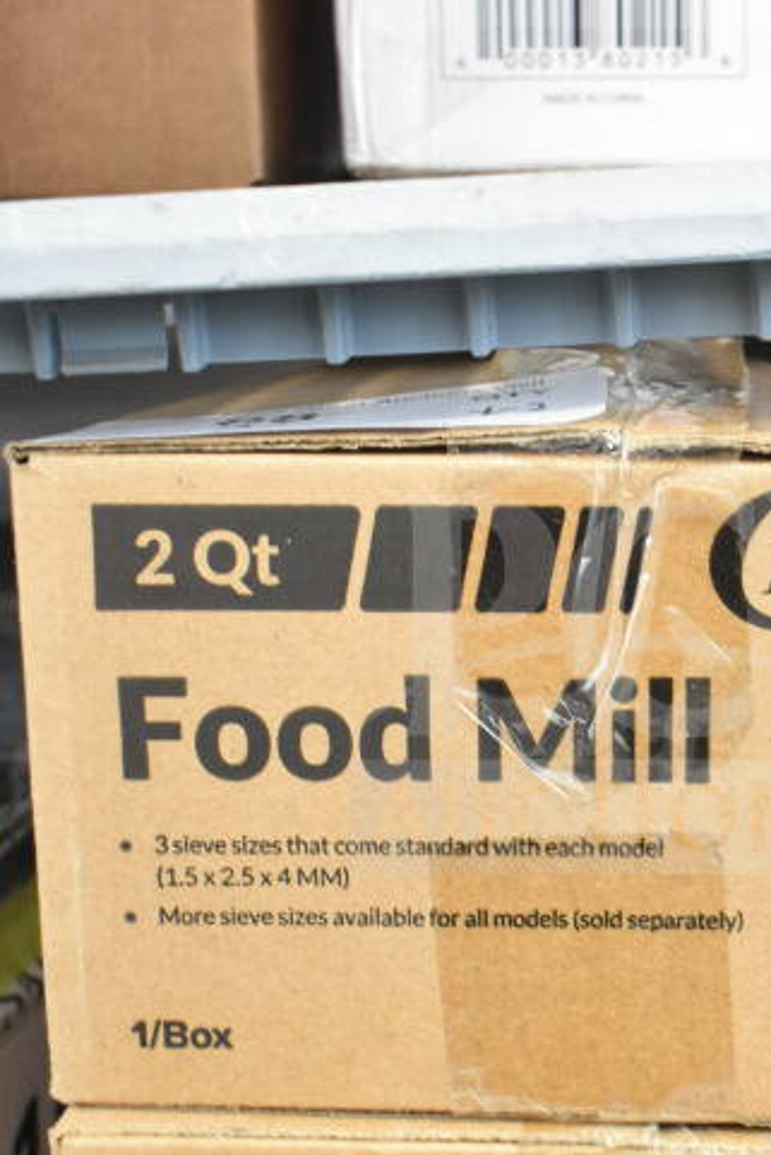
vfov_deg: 34.9
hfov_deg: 23.4
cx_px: 617
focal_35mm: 57
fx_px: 1830
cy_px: 682
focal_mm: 20
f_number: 3.5
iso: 2000
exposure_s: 1/30
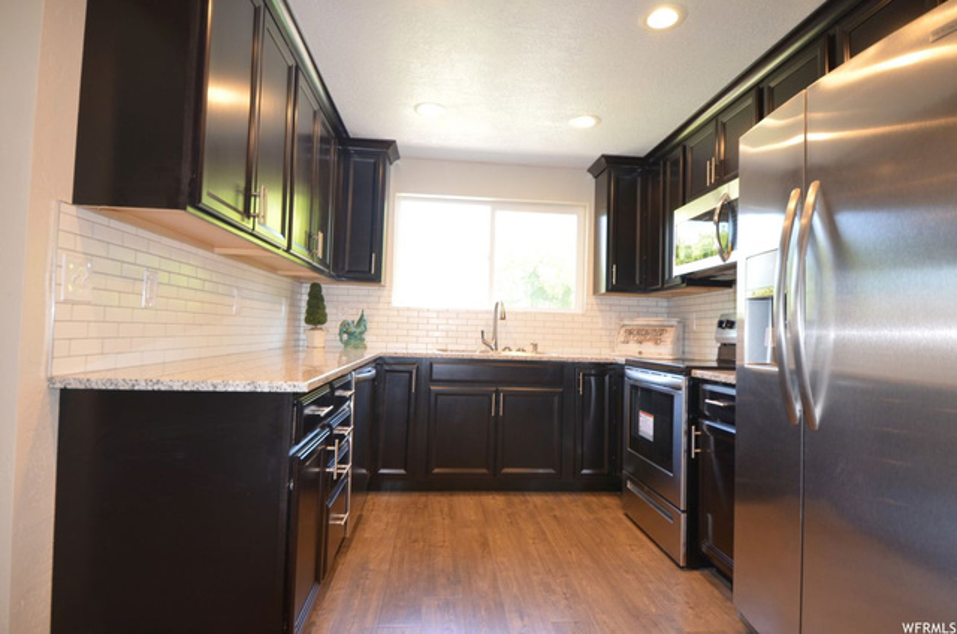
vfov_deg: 63.0
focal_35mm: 20
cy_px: 317
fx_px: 517
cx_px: 478
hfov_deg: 85.5
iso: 400
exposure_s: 1/25
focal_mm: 13
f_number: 3.8
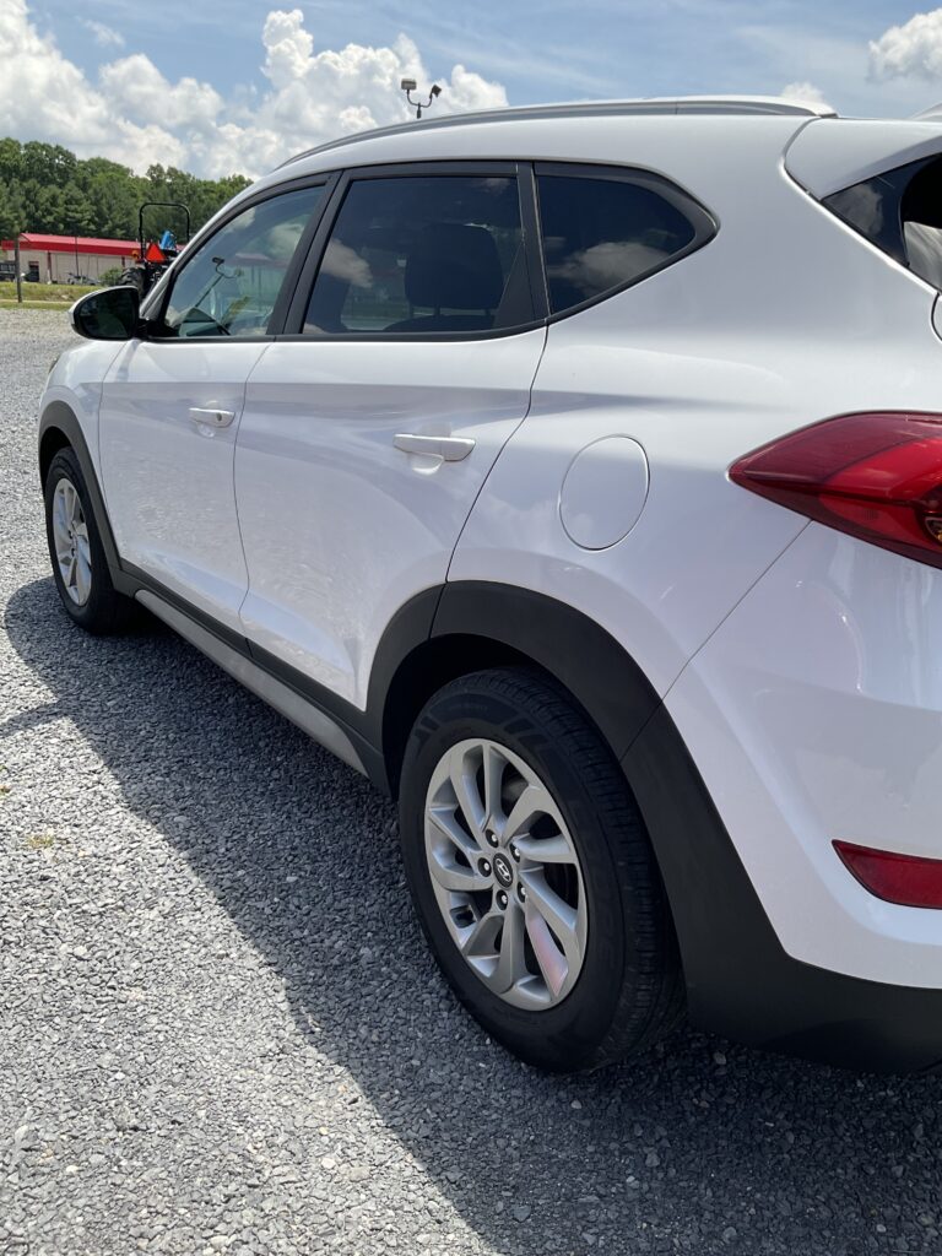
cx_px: 471
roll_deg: -2.6
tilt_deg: -18.2
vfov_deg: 61.7
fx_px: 1052
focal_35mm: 29
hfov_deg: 48.2
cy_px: 628
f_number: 1.8
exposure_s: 1/1534
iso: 16
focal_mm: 3
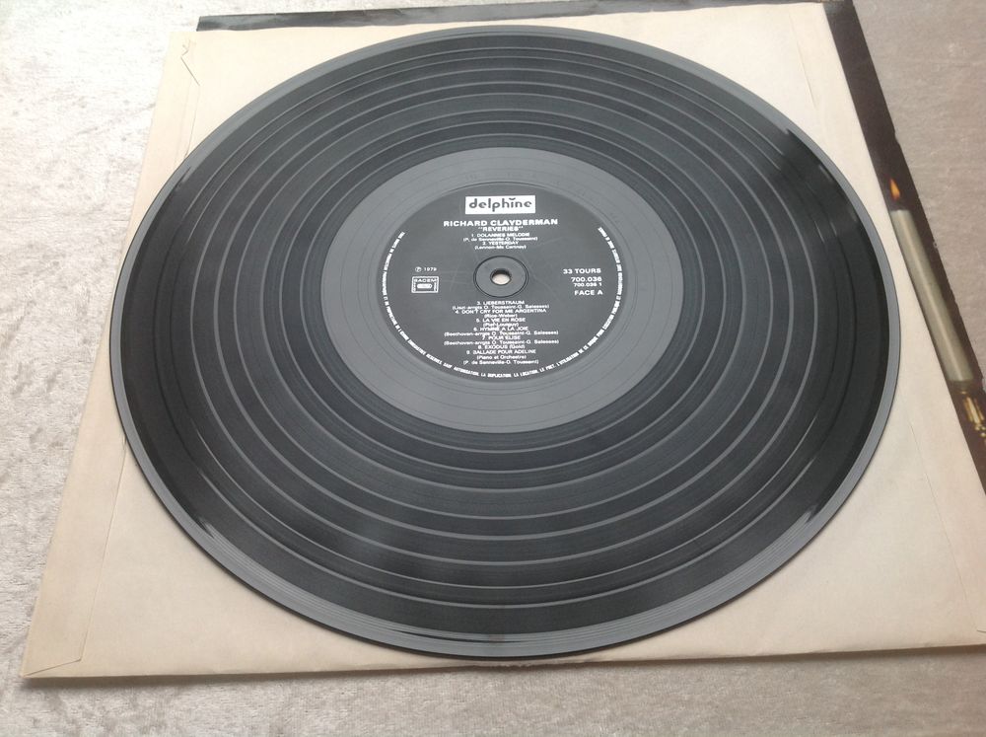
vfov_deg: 40.6
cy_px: 368
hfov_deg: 52.7
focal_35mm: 35
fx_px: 996
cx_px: 493
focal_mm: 4.28
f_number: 2.4
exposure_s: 1/20
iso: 64
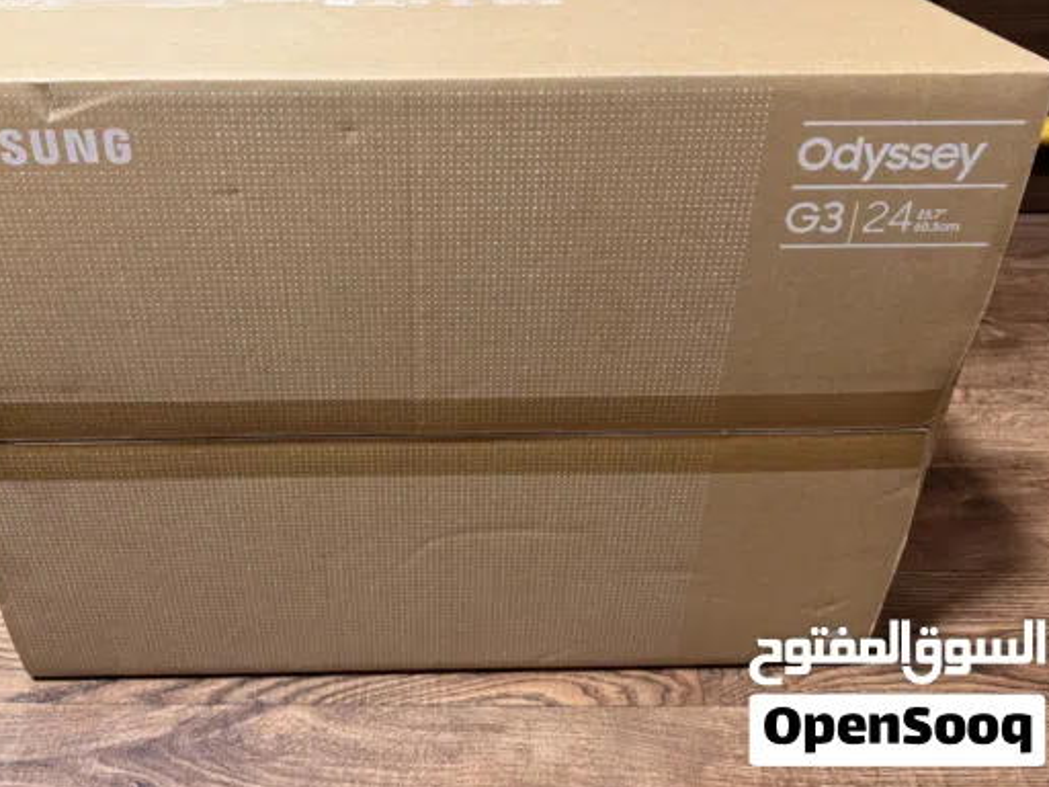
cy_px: 324
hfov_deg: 59.6
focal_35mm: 30
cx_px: 440
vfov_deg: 46.6
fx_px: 909
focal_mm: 6.76
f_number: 1.78
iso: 320
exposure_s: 1/50
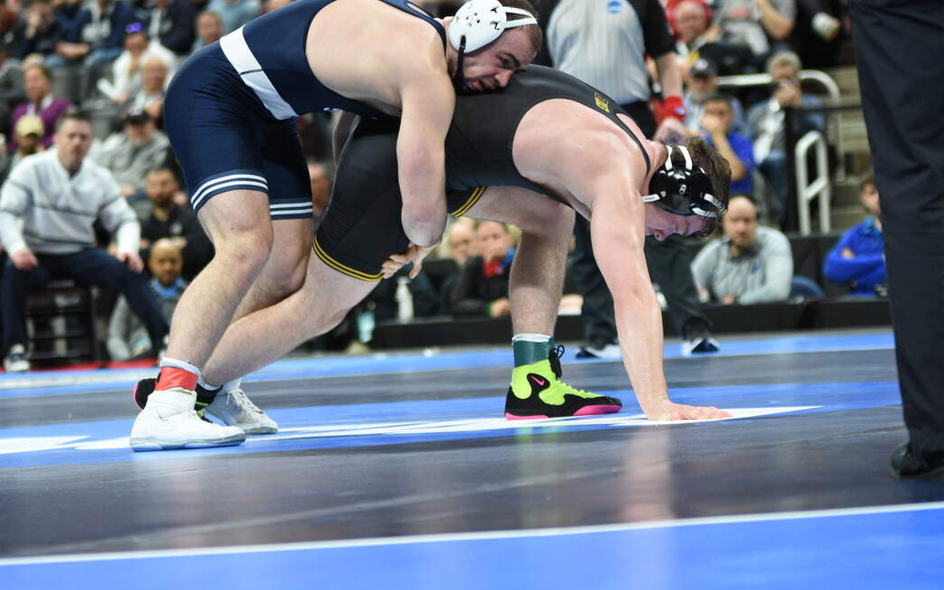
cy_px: 236
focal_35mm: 175
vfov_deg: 7.5
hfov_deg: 12.0
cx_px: 469
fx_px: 4502
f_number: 2.8
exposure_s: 1/320
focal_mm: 100
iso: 1100
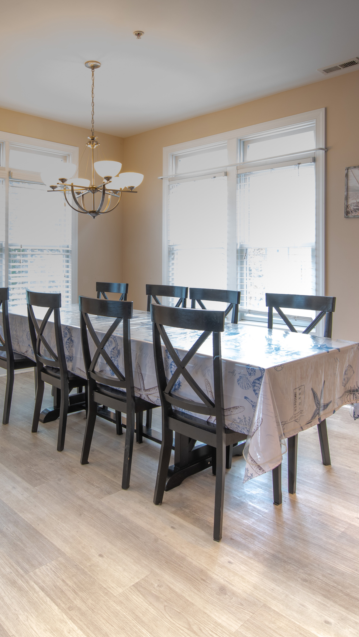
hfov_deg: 43.8
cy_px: 262
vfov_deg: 71.3
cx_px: 122
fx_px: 440
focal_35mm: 26
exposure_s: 2.5
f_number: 9
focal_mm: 14
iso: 64
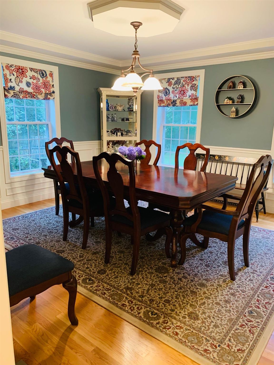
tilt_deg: -11.1
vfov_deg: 67.3
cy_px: 182
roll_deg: -1.2
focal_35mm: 26
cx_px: 137
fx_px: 274
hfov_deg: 53.1
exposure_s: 1/30
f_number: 1.8
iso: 320
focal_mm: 4.25
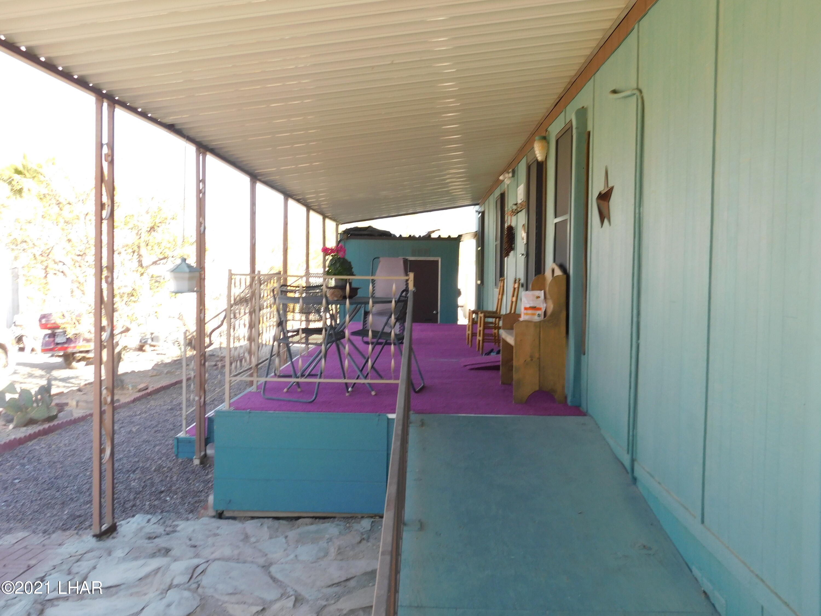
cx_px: 410
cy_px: 308
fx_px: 854
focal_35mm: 36
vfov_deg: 39.7
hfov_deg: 51.4
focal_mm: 6.3
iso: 125
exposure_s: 1/200
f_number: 3.5
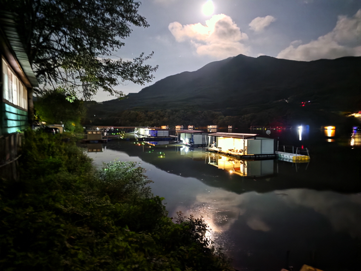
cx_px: 180
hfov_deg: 73.9
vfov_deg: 58.9
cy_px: 136
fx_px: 240
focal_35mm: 23
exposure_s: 1/2
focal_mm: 6.3
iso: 3200
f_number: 1.7
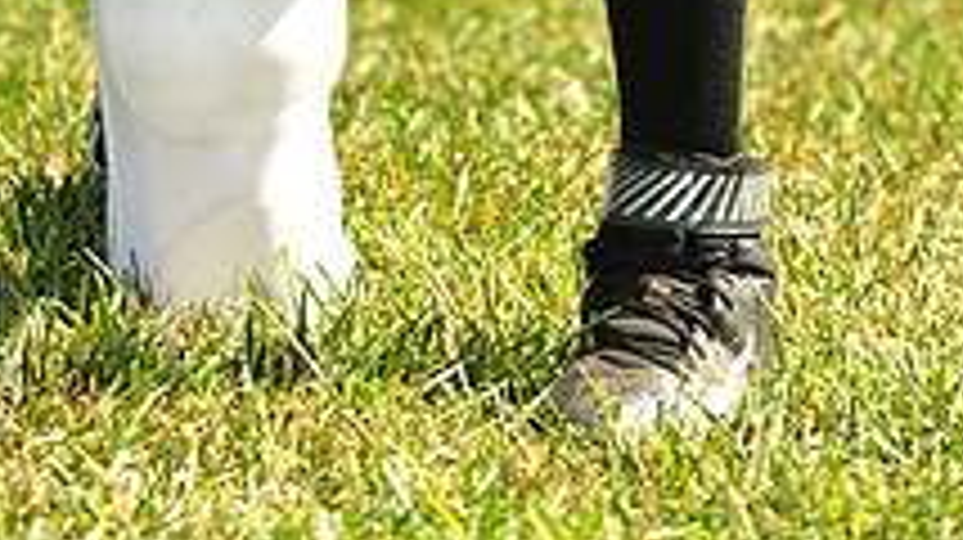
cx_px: 392
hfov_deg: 4.9
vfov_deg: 2.7
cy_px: -630
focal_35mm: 440
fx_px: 11227
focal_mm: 155
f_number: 5
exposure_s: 1/320
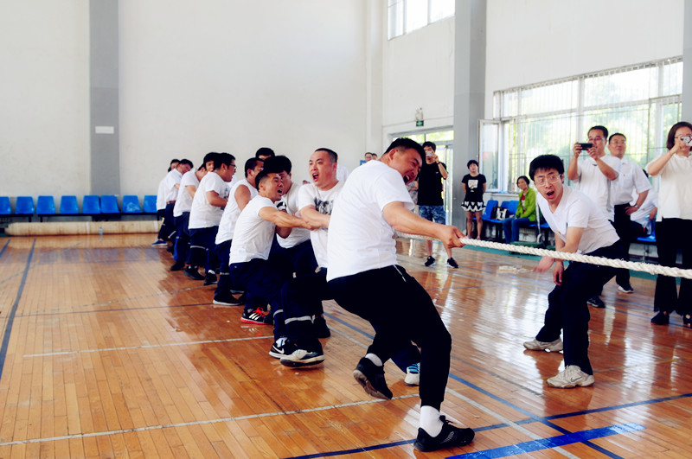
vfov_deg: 36.8
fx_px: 691
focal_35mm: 36
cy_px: 230
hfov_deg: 53.2
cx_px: 346
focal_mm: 24
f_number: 3.2
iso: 200
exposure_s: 1/160
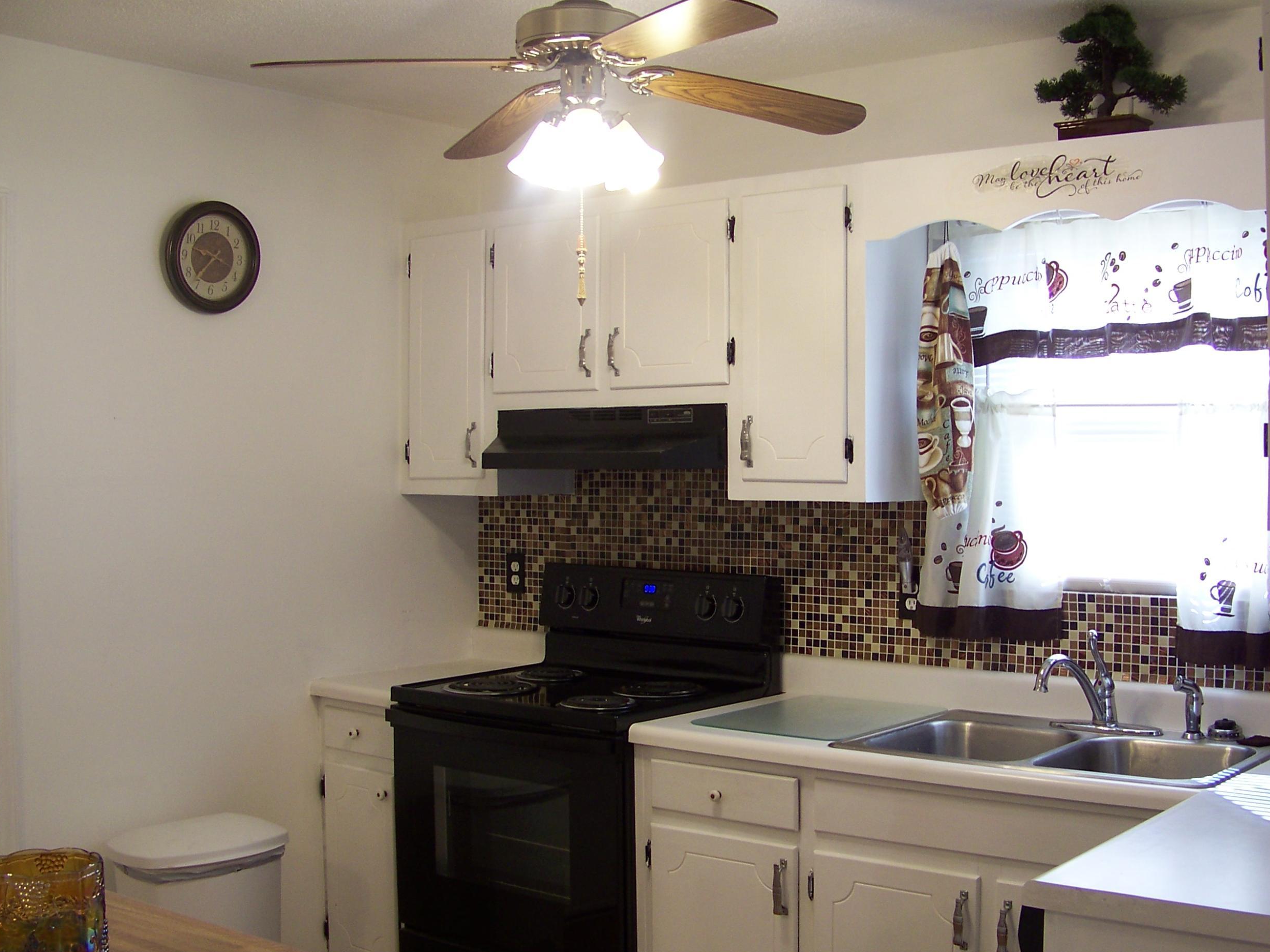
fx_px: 1614
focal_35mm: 44
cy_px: 540
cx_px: 712
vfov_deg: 32.8
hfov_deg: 42.9
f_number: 2.8
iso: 64
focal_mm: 5.85
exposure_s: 1/30
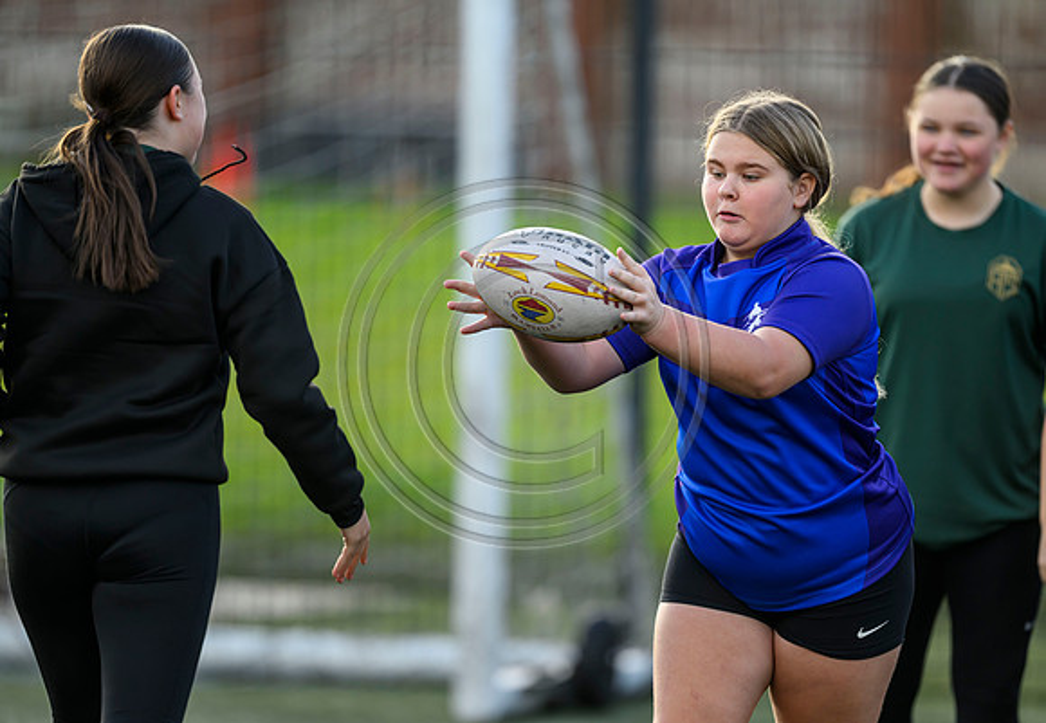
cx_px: 543
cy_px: 362
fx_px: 12060
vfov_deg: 3.4
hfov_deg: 5.0
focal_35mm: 410
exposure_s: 1/1250
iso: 500
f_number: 3.2
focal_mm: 400
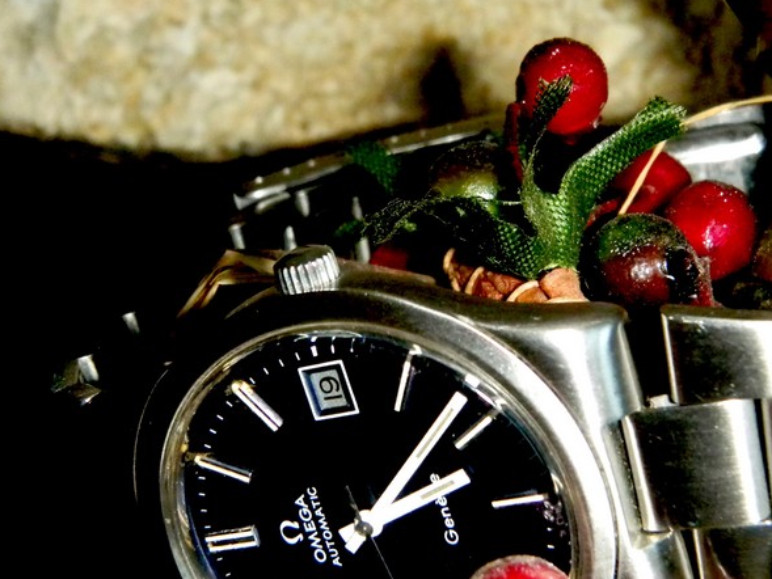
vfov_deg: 18.4
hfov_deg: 24.4
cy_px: 309
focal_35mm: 80
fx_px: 1785
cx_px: 406
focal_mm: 8.3
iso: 400
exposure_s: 1/30
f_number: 8.3
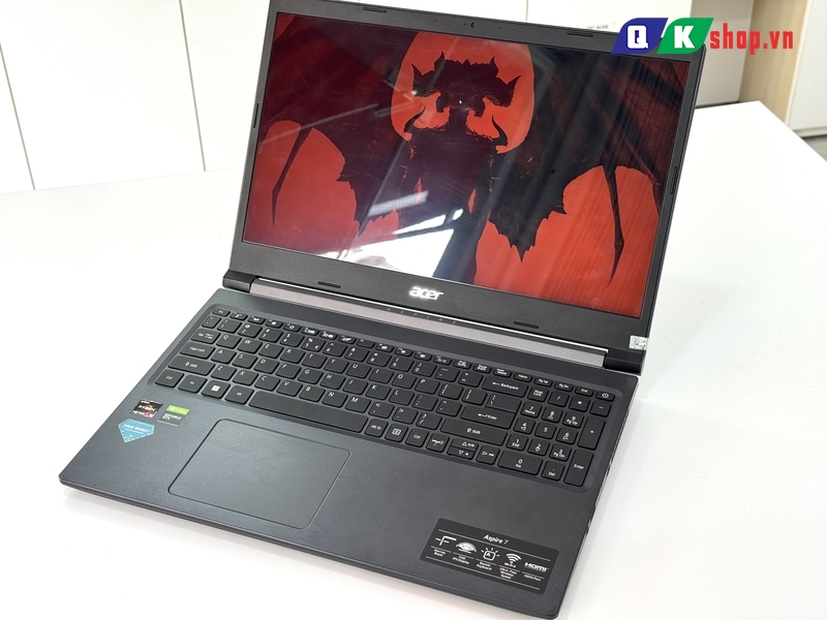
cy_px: 310
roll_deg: +2.5
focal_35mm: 48
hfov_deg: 39.7
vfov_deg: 30.3
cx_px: 414
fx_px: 1147
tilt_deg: -35.2
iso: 64
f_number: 1.78
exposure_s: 1/172
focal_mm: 6.76
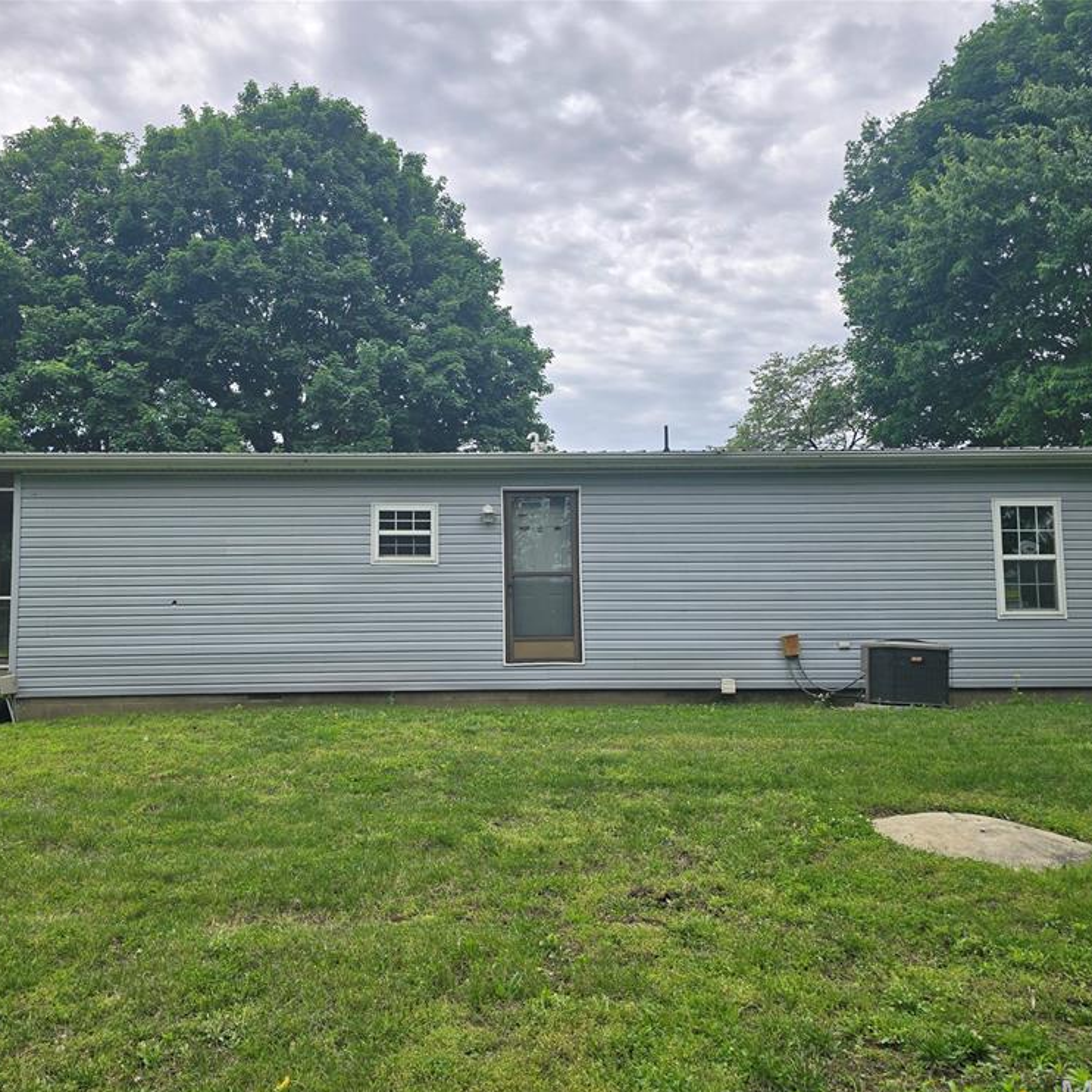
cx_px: 456
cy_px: 563
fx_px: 999
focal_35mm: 28
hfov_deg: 57.0
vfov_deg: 57.3
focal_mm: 6.3
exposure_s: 1/861
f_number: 1.7
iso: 12
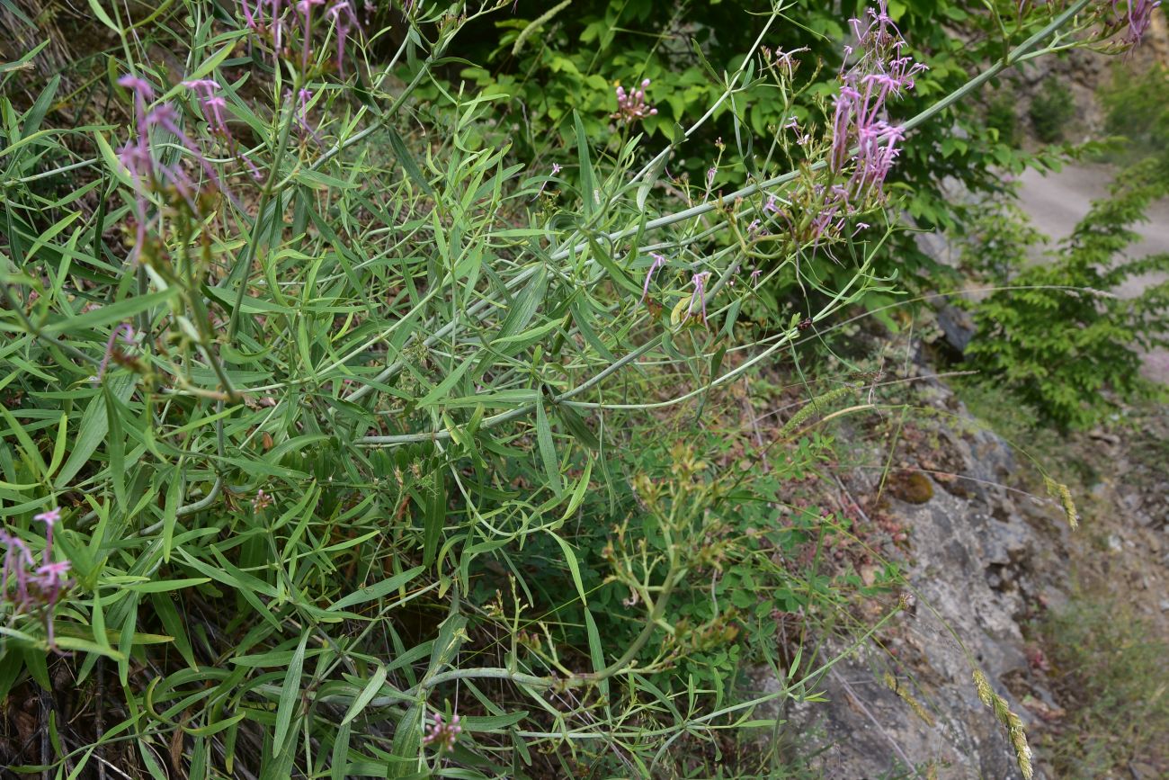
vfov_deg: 27.0
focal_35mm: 50
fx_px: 1624
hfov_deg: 39.6
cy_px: 390
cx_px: 584
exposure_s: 1/125
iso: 320
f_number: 13
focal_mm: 50
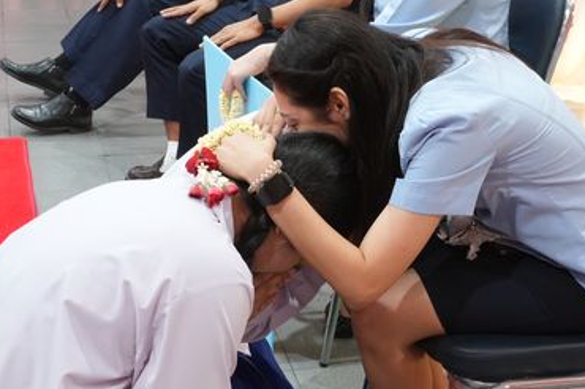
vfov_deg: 19.4
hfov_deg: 28.8
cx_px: 324
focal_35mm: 70
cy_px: 253
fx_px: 1137
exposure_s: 1/15
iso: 1000
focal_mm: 23
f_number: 5.6
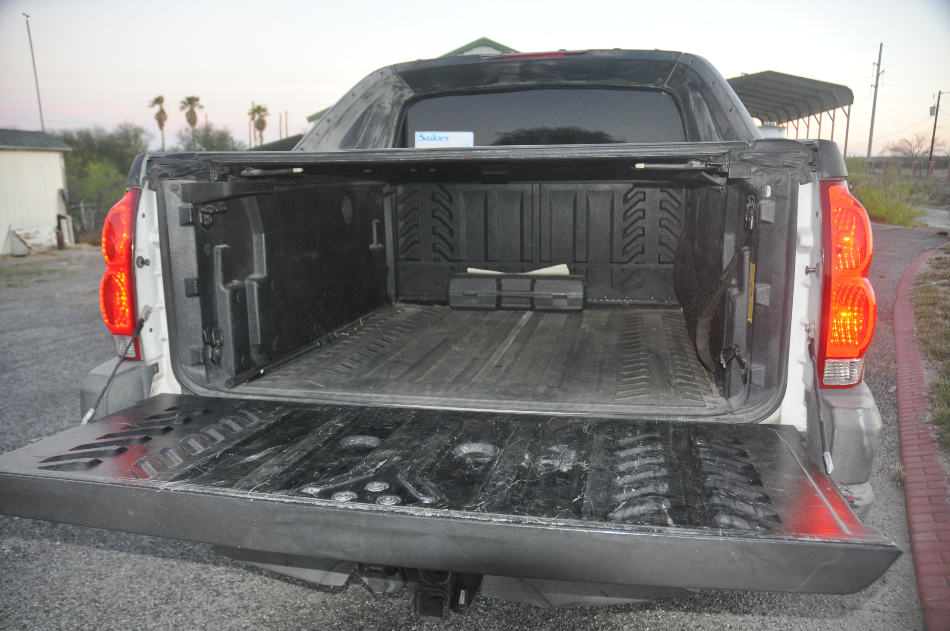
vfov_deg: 47.8
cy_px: 316
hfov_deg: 67.4
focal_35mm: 27
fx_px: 712
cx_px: 475
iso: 800
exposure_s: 1/60
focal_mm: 18
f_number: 3.5
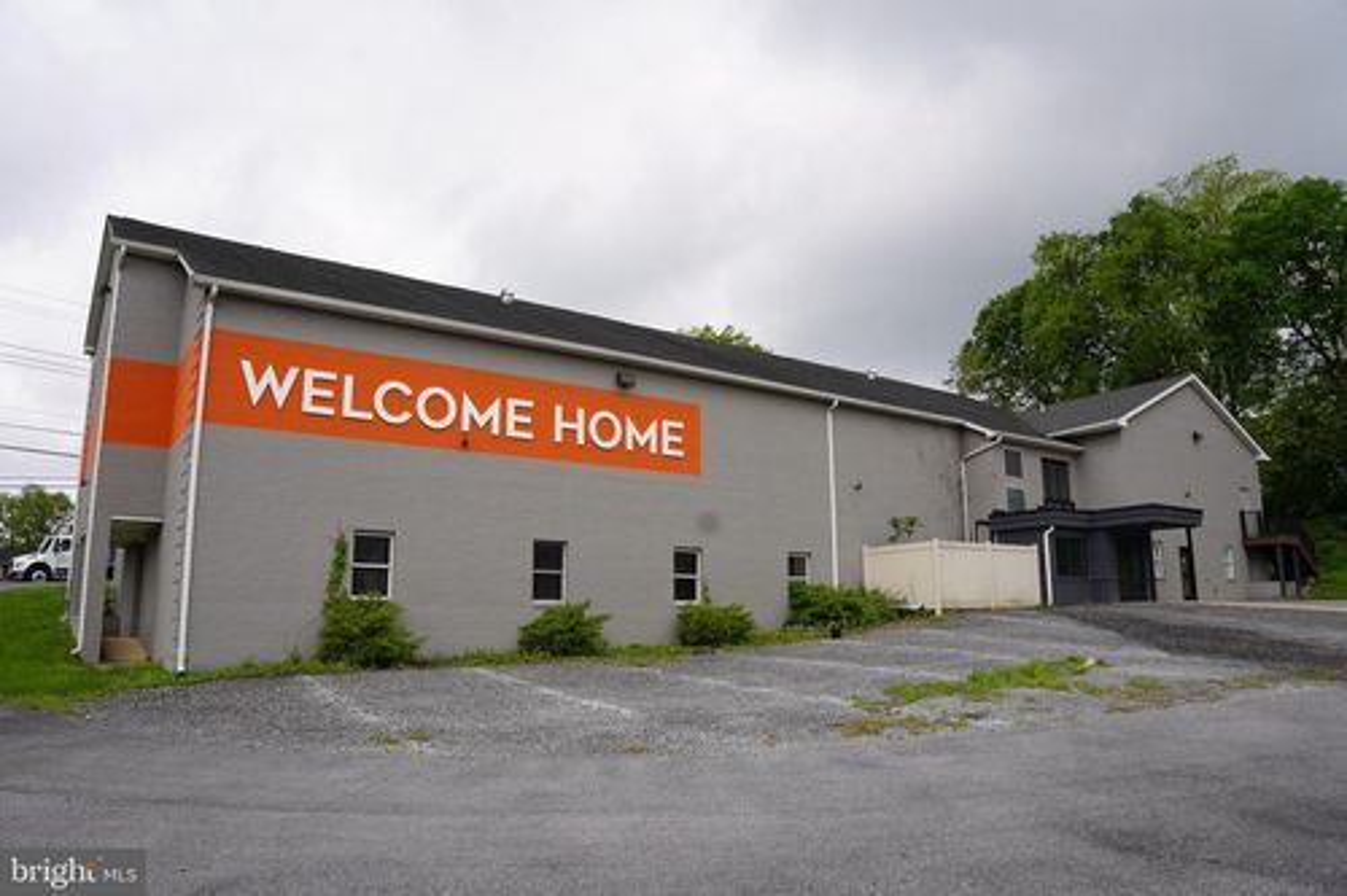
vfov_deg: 53.1
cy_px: 448
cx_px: 674
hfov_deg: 73.8
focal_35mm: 24
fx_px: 898
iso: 100
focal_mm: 24
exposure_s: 1/320
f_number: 5
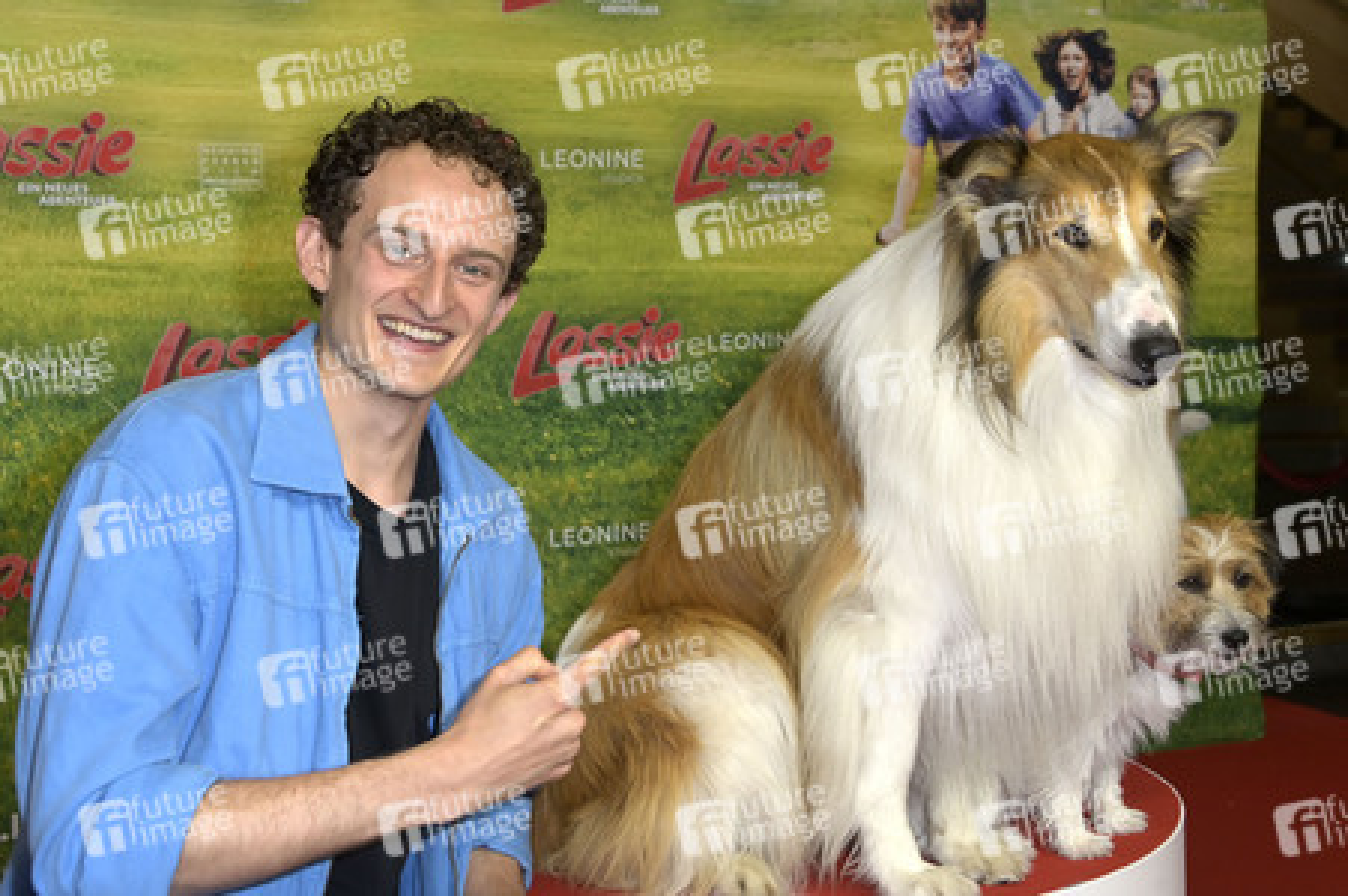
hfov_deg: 44.5
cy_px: 448
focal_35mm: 44
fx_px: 1646
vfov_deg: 30.5
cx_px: 674
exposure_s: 1/250
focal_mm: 44
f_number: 5.6
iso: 640
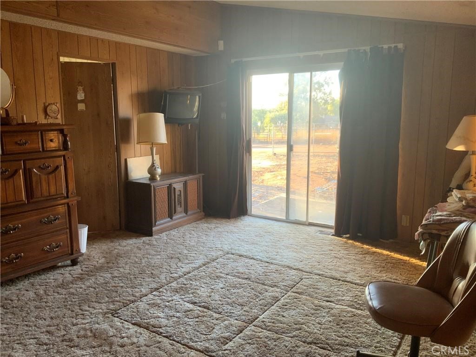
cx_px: 238
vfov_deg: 48.2
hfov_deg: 61.7
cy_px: 178
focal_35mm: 29
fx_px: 399
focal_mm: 3
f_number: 1.8
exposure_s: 1/60
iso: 64
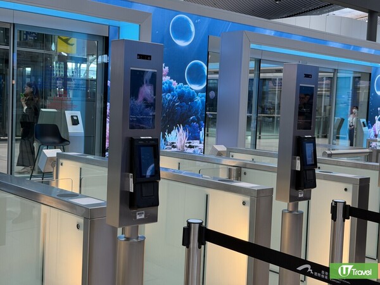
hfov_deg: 39.7
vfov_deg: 30.3
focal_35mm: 48
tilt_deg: -3.3
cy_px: 142
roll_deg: -3.2
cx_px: 190
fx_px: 527
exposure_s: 1/100
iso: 80
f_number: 1.78
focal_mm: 6.76
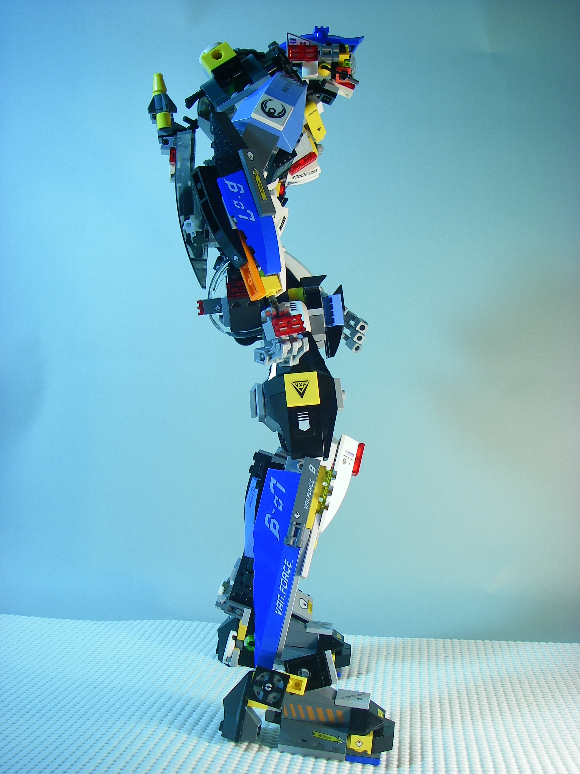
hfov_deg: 37.7
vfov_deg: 49.0
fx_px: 849
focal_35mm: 38
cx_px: 290
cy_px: 387
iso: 64
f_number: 3.3
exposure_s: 1/20
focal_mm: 6.3
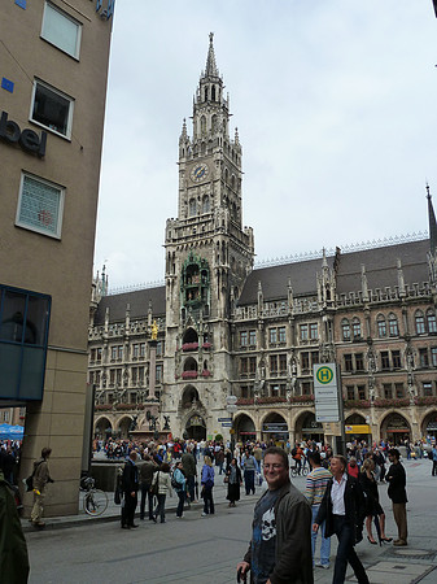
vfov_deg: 61.7
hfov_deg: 48.2
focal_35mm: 29
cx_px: 218
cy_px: 292
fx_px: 489
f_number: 5
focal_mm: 4.7
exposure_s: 1/500
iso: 125
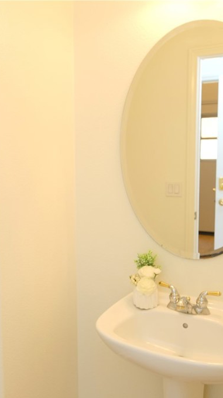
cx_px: 43
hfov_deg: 30.4
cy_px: 200
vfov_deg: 52.8
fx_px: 400
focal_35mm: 38
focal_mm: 15.9
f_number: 4.5
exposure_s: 1/60
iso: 400
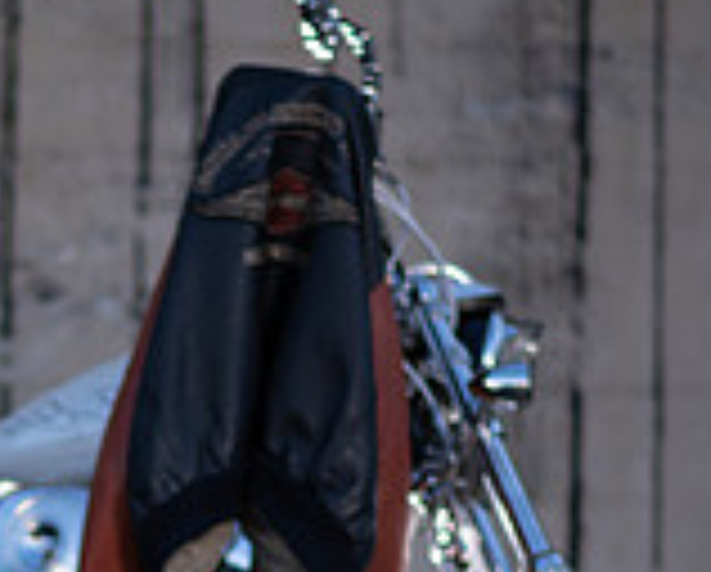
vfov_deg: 5.3
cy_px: 660
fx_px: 6156
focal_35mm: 292
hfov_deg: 6.6
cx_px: 68
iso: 100
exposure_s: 1/1600
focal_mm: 85
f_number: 1.8
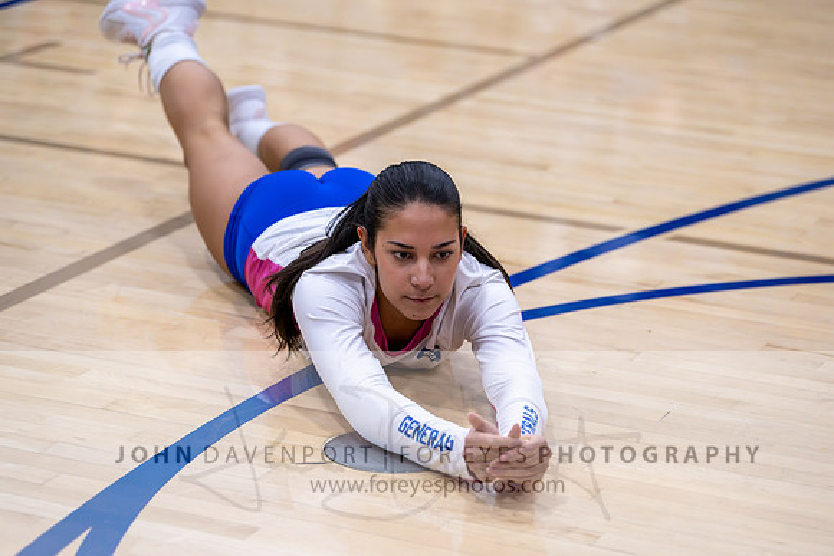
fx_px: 2781
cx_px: 417
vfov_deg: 11.4
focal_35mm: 120
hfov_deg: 17.1
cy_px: 278
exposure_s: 1/1000
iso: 4000
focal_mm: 120
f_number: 2.8
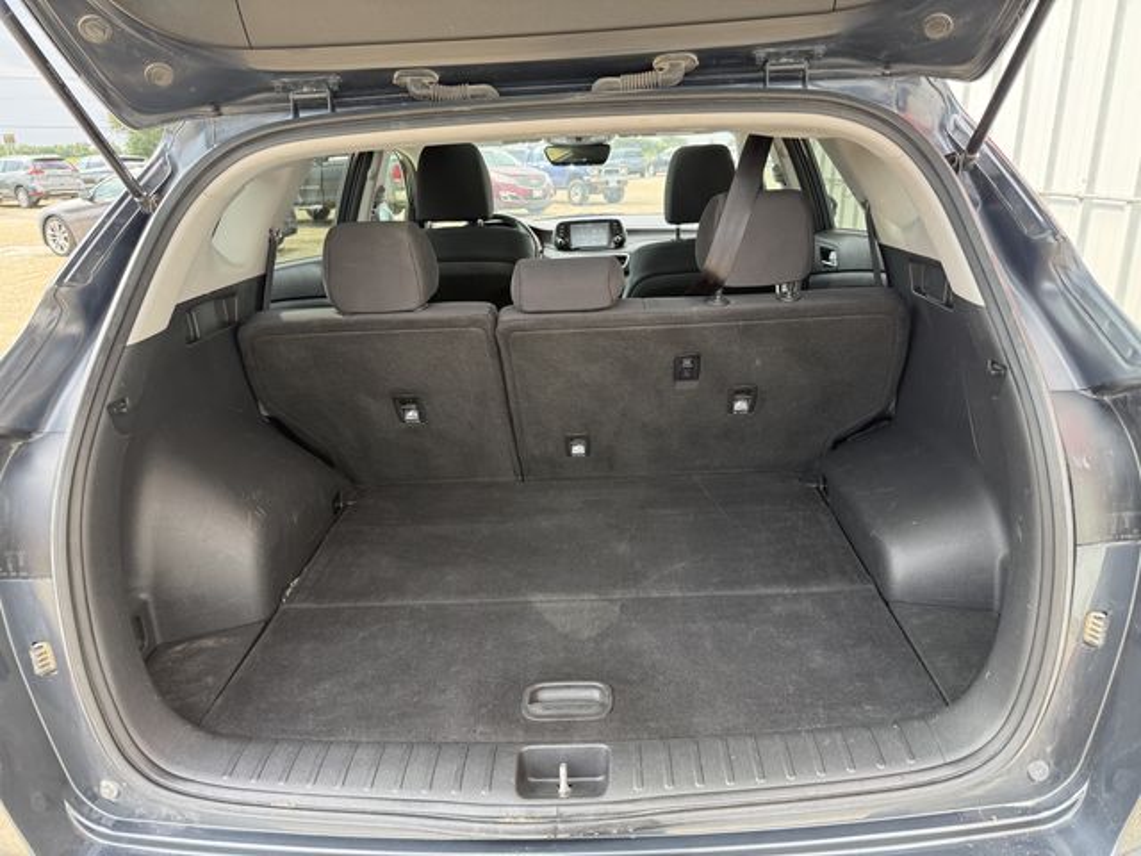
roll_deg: +0.1
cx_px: 570
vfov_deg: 56.8
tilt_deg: -18.9
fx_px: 791
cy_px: 428
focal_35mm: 24
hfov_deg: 71.6
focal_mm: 6.76
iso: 100
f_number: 1.78
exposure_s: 1/243
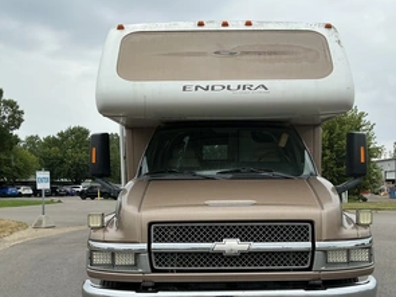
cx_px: 221
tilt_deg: +0.0
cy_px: 192
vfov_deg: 37.4
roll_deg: -0.1
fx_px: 435
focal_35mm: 38
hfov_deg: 48.9
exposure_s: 1/666
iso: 25
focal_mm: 3
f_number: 1.8
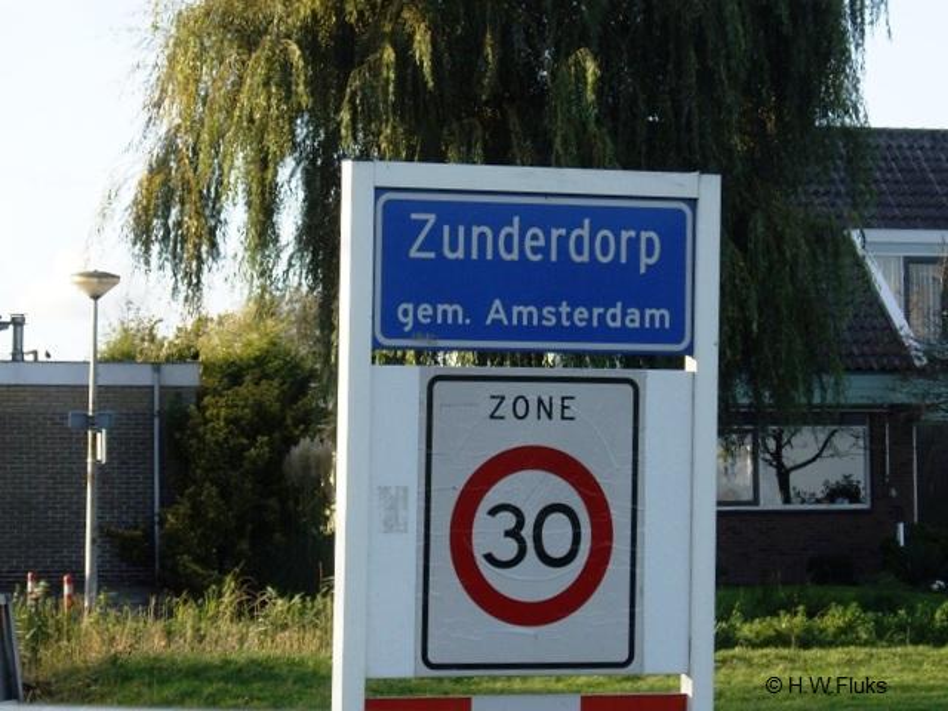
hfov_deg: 21.3
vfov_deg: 16.1
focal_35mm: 92
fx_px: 2520
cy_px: 356
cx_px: 474
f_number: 4.8
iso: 64
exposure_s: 1/160
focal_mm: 19.4
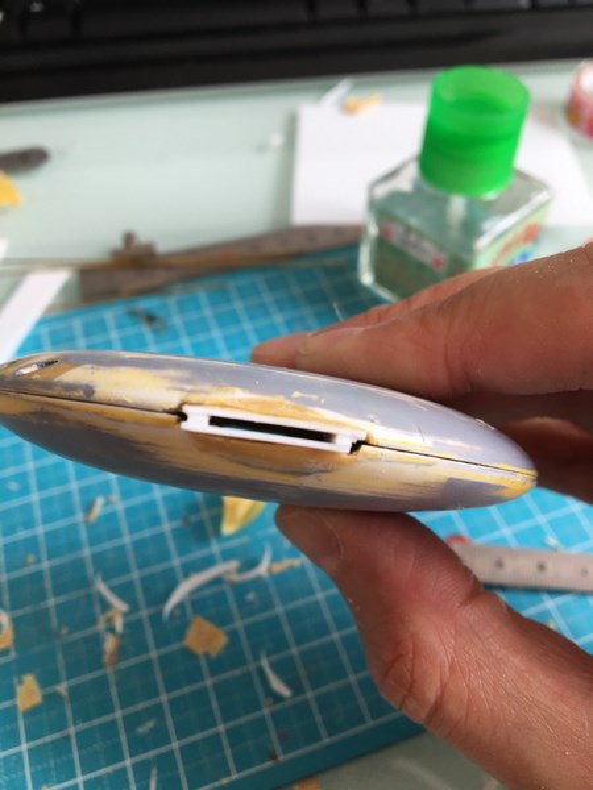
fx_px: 662
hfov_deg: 48.2
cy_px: 395
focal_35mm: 29
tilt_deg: -49.4
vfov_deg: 61.7
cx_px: 296
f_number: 2.2
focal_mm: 4.15
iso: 32
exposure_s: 1/100
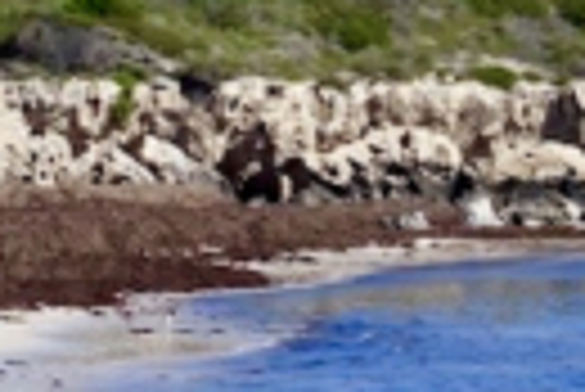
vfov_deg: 2.5
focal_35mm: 554
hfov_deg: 3.6
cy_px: 633
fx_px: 9012
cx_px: 1670
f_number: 5.6
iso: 125
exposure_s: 1/125
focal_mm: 25.7
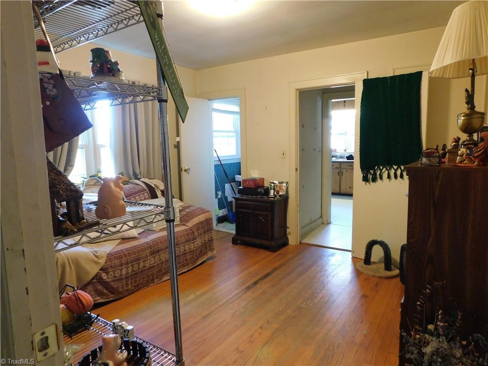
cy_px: 183
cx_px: 244
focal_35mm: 23
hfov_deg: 73.9
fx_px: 324
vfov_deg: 58.9
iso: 400
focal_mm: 4
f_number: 3
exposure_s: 1/13
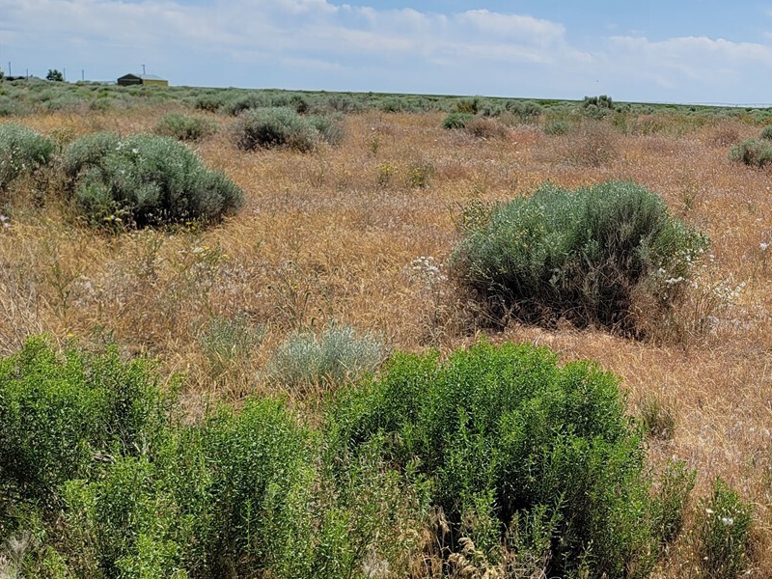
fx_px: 1115
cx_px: 769
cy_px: 226
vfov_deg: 29.0
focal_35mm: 50
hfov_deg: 34.7
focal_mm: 7
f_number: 1.8
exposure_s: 1/1677
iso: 20
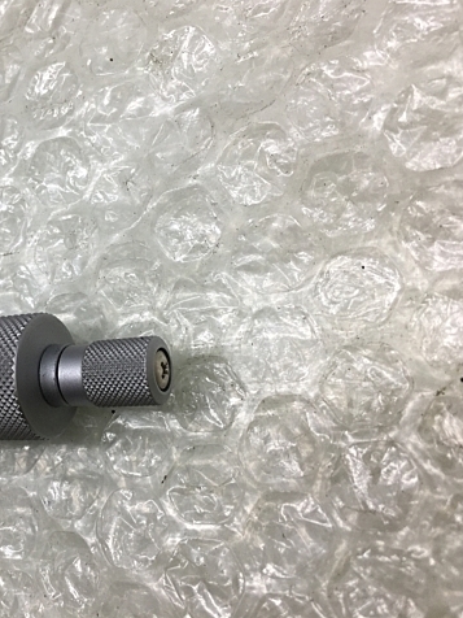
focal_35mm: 39
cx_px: 86
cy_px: 309
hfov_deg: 35.5
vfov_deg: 47.9
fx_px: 696
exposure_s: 1/120
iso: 25
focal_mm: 4.15
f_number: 2.2
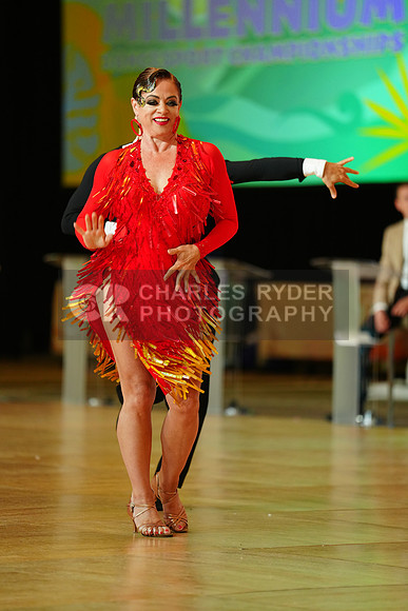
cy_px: 306
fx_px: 3245
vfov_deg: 10.8
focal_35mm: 191
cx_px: 204
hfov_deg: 7.2
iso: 1600
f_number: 2.8
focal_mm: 191
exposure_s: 1/320
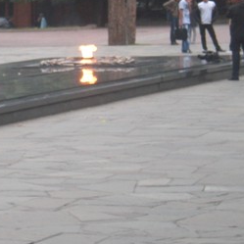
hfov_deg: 6.7
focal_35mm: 259
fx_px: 2065
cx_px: 3
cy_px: 65
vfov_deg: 6.8
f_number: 5.9
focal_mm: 18.9
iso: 200
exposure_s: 1/44.6
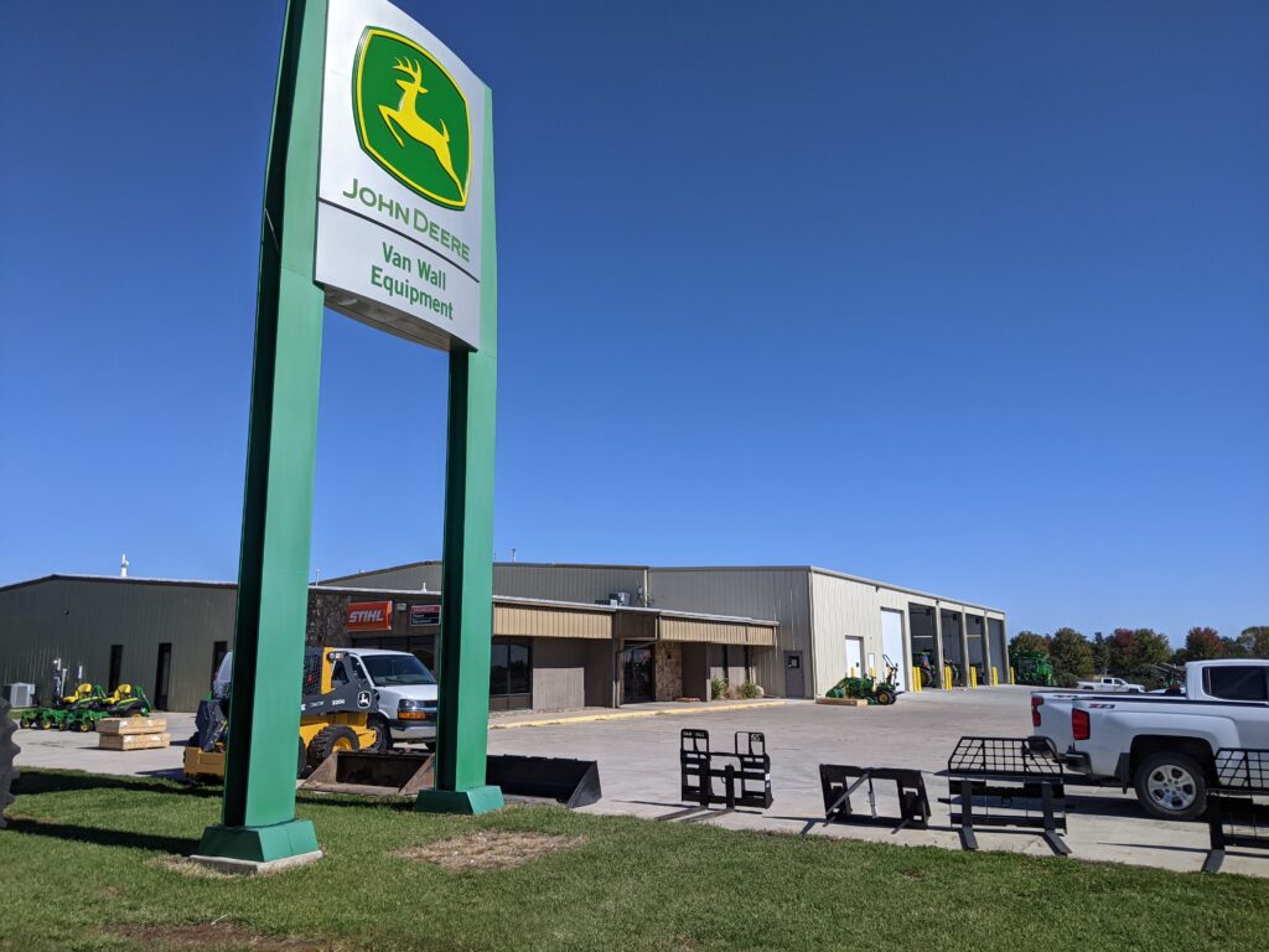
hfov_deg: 65.3
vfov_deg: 51.4
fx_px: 990
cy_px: 476
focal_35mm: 27
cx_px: 634
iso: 71
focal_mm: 4.44
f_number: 1.8
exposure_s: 1/7812
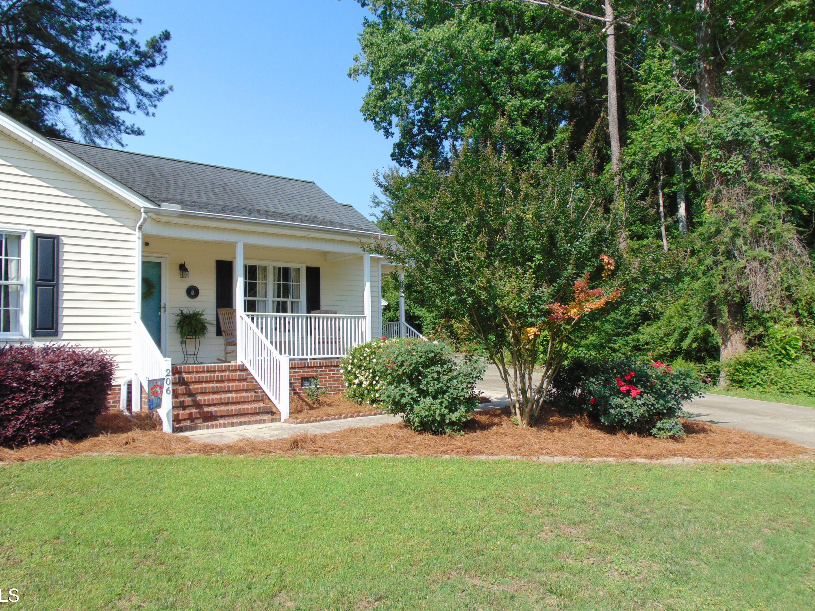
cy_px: 307
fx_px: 612
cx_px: 393
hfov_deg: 67.3
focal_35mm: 26
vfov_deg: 53.1
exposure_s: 1/200
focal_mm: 4.5
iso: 80
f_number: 7.7
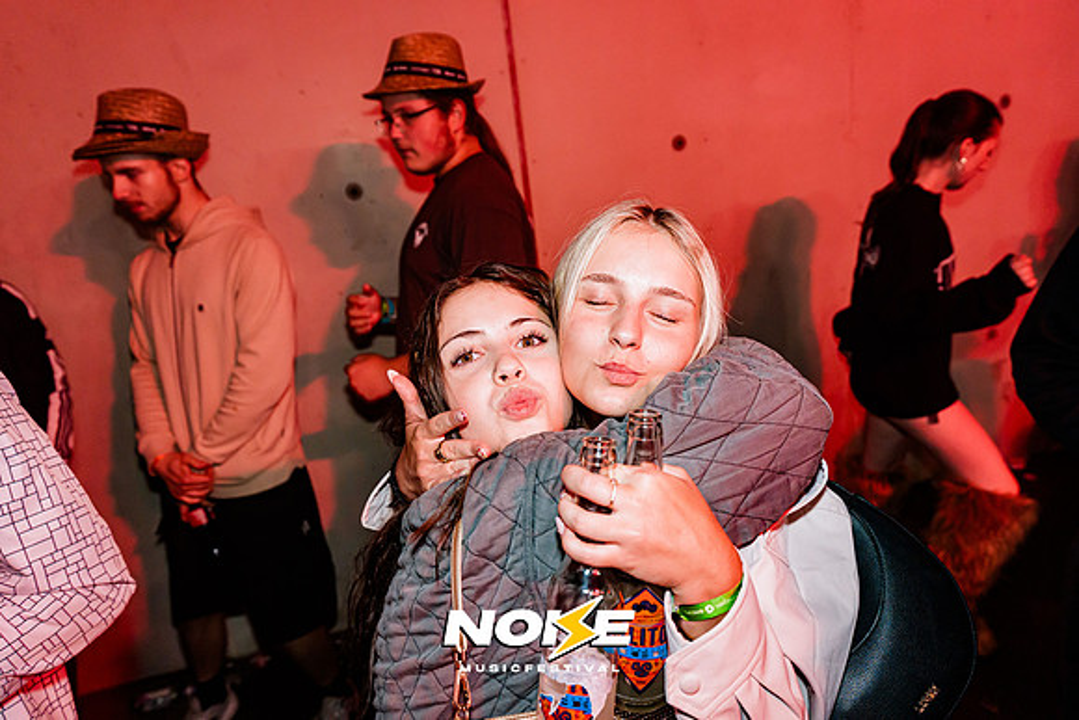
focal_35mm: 25
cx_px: 540
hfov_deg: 71.5
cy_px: 360
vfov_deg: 51.3
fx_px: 749
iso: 3200
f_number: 4
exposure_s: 1/160
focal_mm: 25
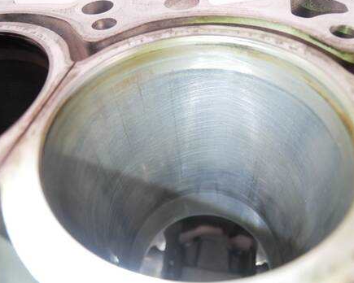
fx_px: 293
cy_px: 142
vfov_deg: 51.5
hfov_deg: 62.2
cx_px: 188
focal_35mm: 28
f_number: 3.5
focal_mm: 13
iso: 1250
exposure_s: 1/60
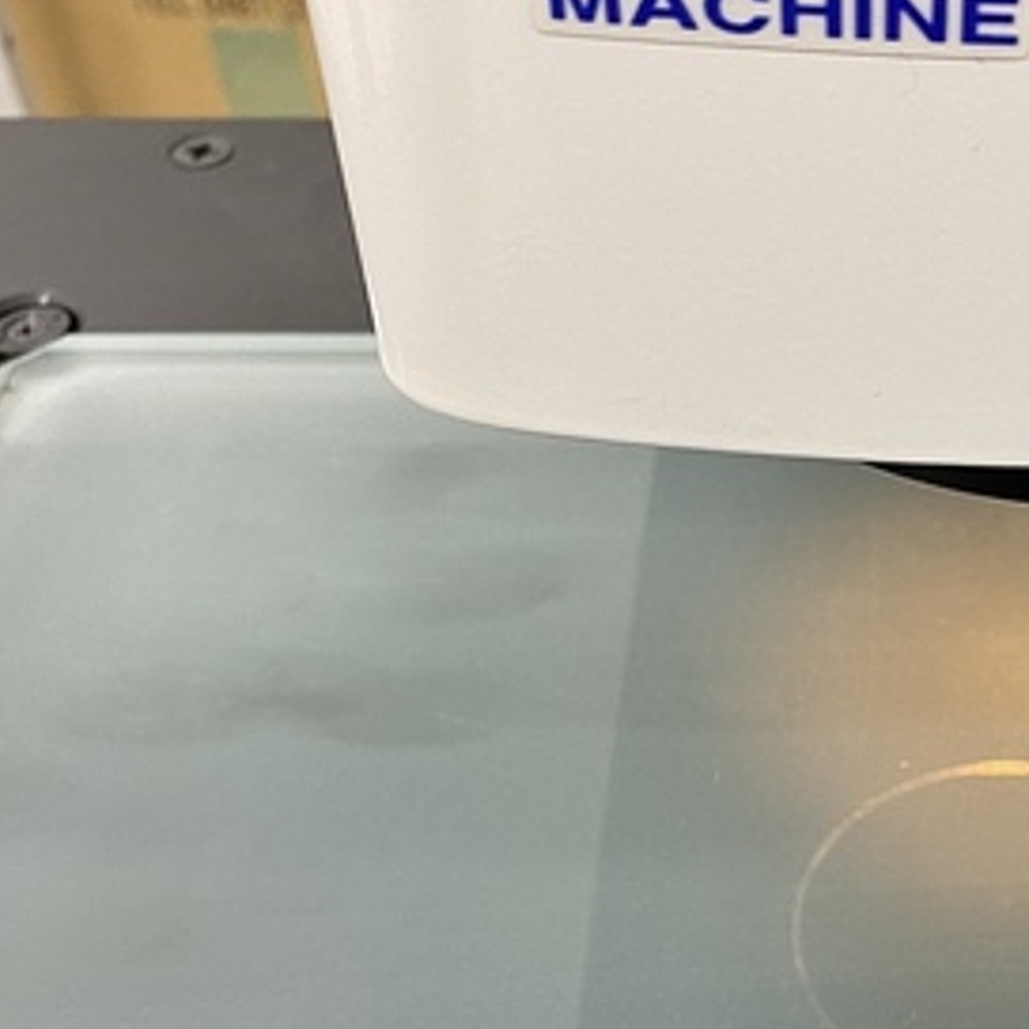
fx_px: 1816
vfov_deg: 30.7
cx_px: 874
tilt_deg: -48.7
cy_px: 851
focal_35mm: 54
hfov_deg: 30.6
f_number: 1.8
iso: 100
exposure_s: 1/50
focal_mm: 4.25
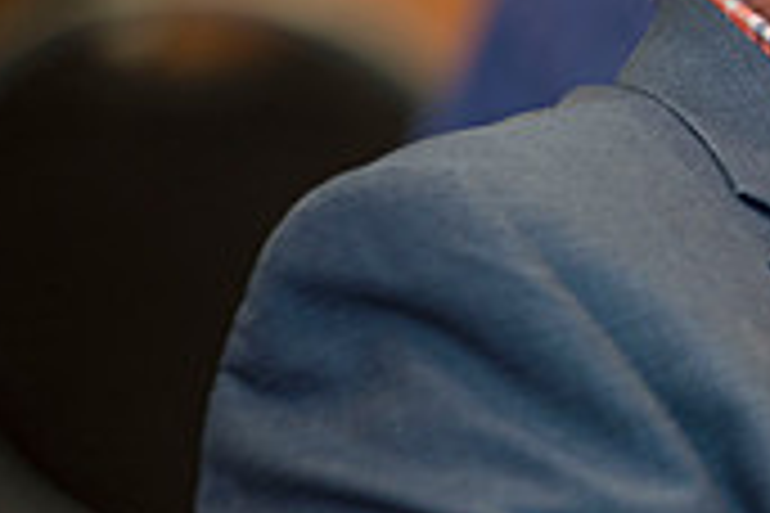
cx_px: 1234
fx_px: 14137
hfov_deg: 3.1
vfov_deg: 2.1
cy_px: 144
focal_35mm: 661
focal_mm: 195
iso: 1250
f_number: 2.8
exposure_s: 1/160
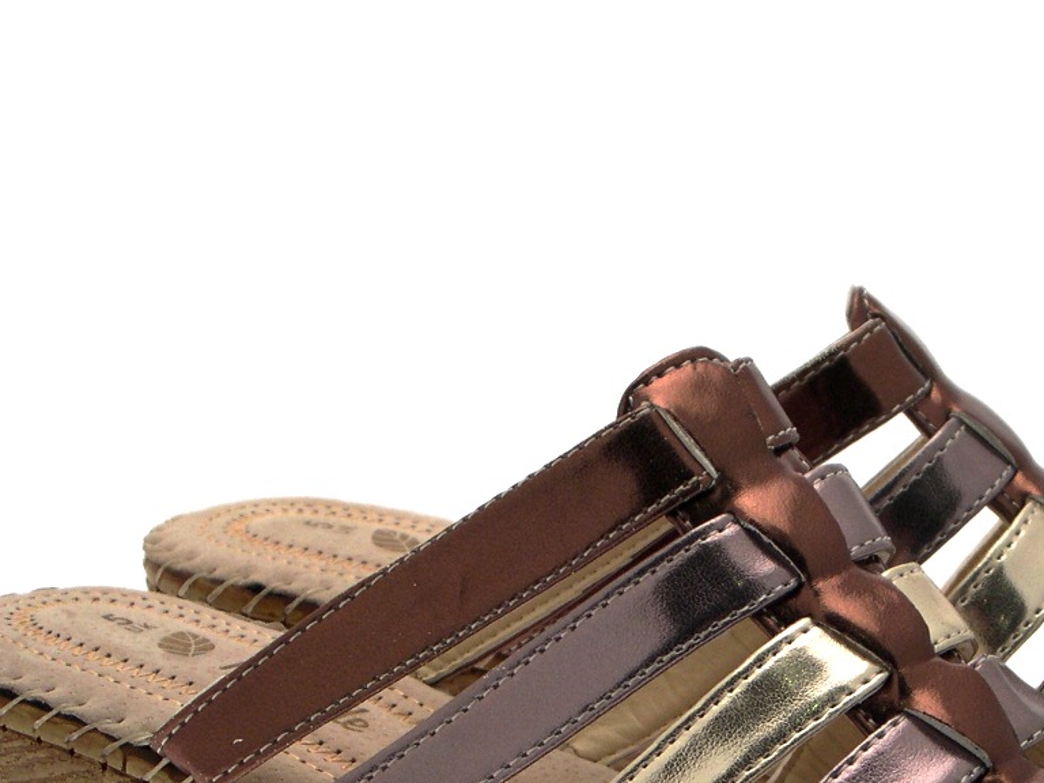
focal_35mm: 125
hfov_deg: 15.7
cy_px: 657
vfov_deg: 11.8
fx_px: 3770
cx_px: 690
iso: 100
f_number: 3.8
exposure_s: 1/88.3
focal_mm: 15.3
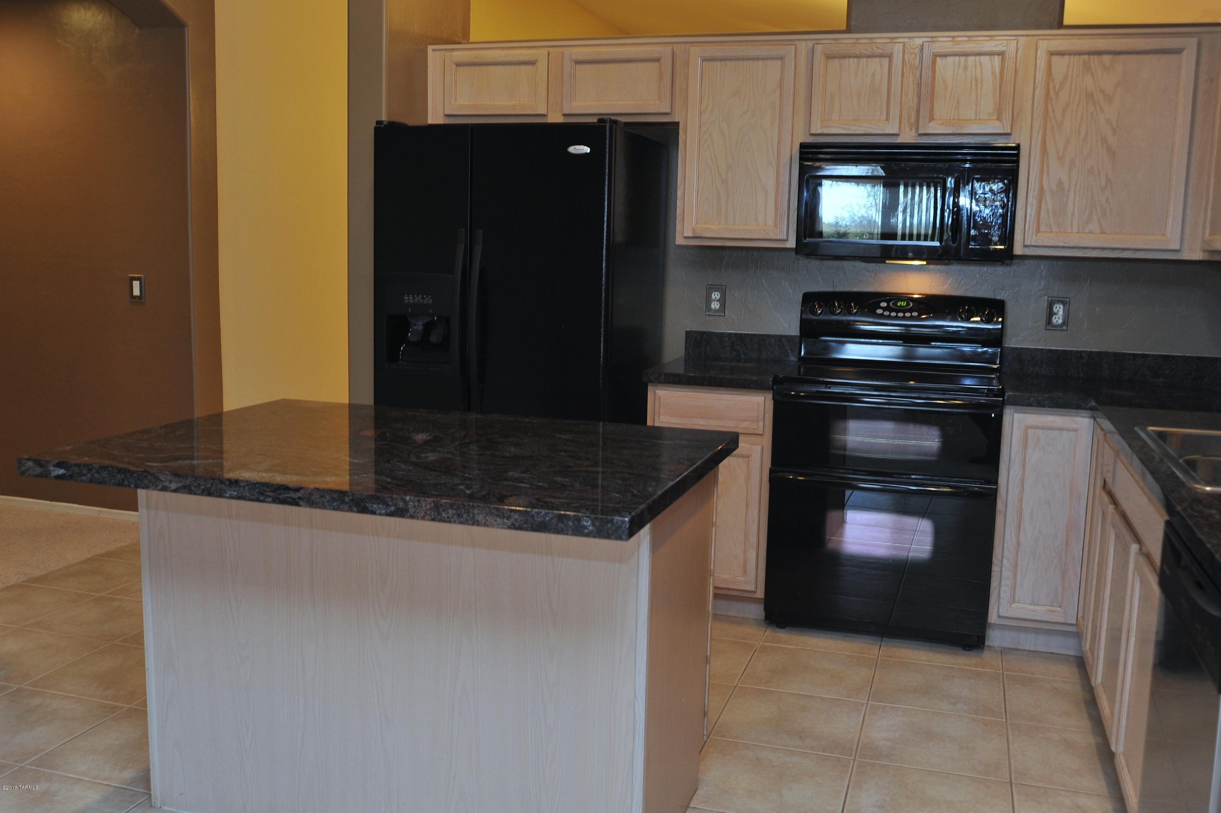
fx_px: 1186
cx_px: 610
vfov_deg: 37.8
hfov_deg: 54.5
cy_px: 406
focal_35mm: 35
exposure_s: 1/30
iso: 1000
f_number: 6.3
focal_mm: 35
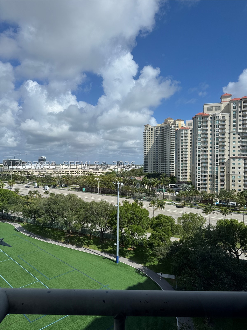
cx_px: 124
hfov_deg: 56.8
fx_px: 228
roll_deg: -0.1
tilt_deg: -0.1
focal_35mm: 24
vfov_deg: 71.6
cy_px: 165
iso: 80
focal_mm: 6.76
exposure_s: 1/3597
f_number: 1.78
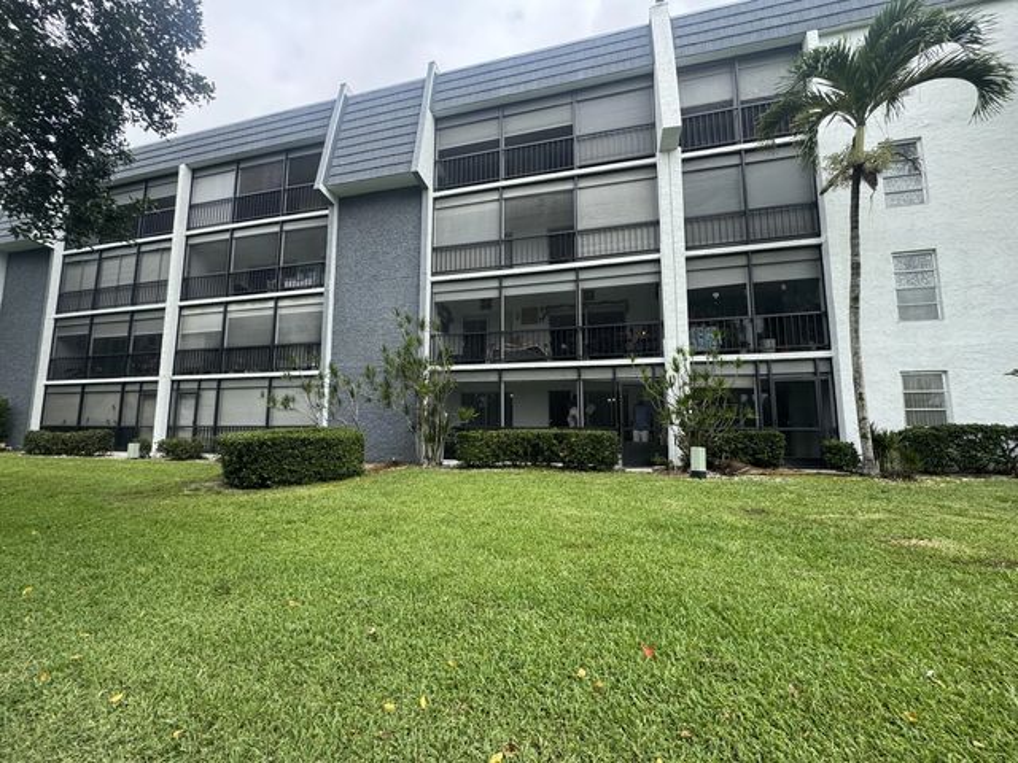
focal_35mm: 14
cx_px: 509
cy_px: 382
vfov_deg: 85.7
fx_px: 412
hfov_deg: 102.1
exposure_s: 1/418
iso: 40
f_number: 2.2
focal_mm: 2.22
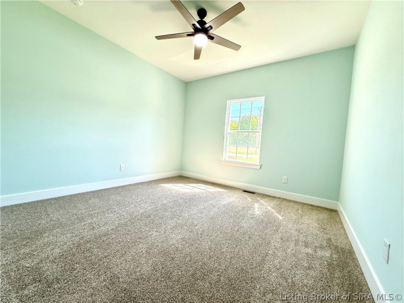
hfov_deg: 102.1
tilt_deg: -1.4
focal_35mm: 14
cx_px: 202
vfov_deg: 85.7
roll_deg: -3.5
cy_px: 152
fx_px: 163
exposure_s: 1/120
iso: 160
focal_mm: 2.22
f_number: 2.2
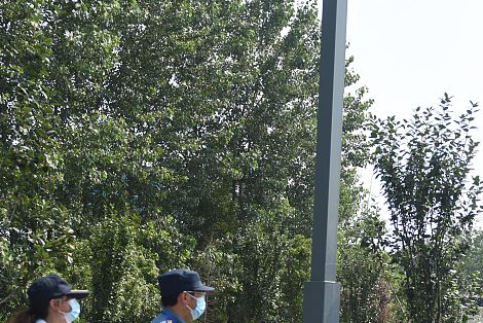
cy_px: 374
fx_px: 993
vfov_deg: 17.7
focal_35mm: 74
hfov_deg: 27.3
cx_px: 271
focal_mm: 29
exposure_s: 1/1000
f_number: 3.2
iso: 100
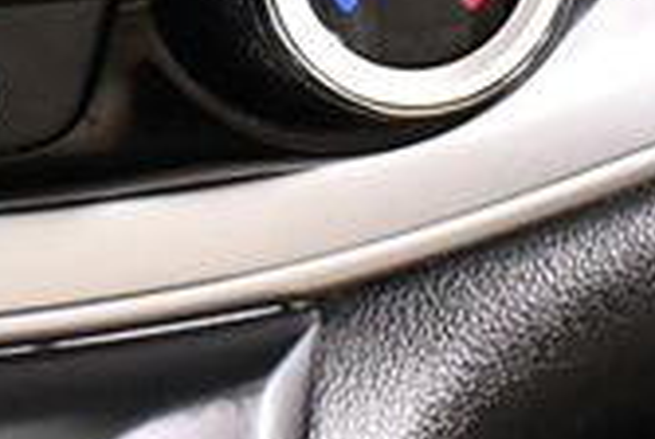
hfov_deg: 13.8
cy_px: -71
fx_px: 2515
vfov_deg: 9.9
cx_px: -365
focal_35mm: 138
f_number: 3.5
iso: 5600
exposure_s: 1/60
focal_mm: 18
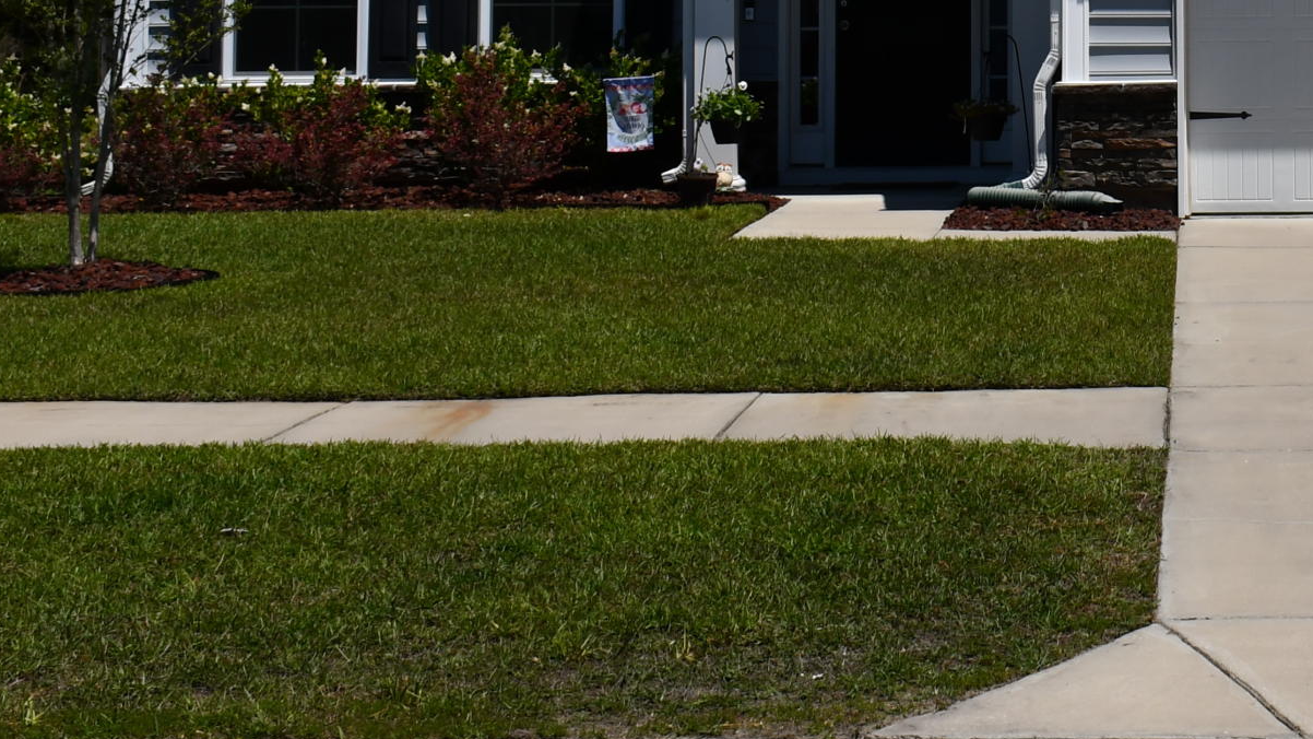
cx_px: 1314
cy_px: -306
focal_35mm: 102
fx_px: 3551
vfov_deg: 11.5
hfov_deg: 20.3
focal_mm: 26
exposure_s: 1/400
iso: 100
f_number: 10
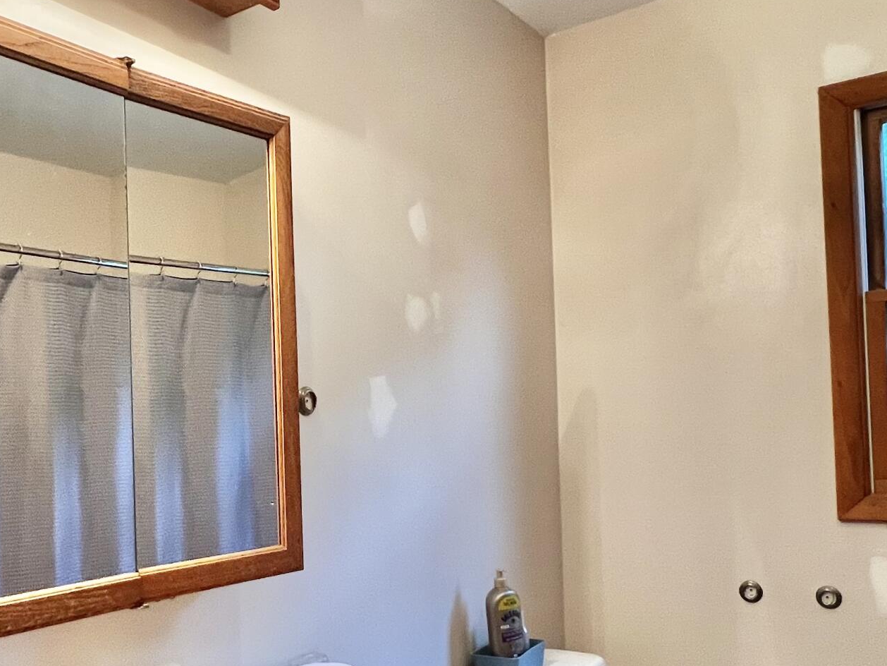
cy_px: 413
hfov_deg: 57.7
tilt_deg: +0.6
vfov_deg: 45.1
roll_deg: +1.5
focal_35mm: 31
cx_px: 343
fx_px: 794
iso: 250
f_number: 1.8
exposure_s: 1/60
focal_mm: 1.57
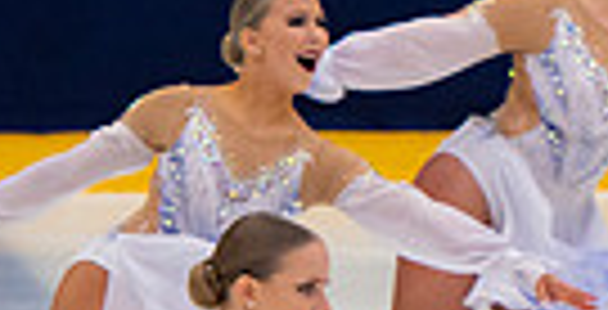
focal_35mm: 970
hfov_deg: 2.3
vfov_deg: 1.2
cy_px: 282
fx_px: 15307
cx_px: 981
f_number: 3.5
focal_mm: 140
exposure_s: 1/400
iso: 800
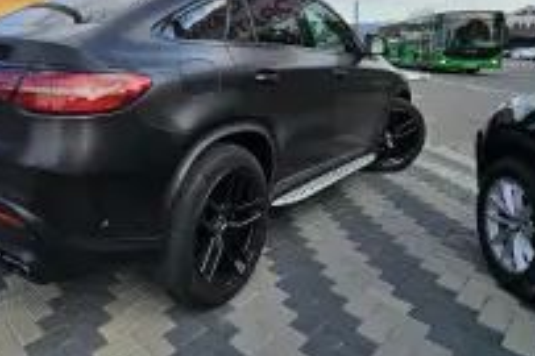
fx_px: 356
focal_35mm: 24
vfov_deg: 50.9
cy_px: 90
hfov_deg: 67.8
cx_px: 119
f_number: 2.2
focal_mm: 2.2
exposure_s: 1/939
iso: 50
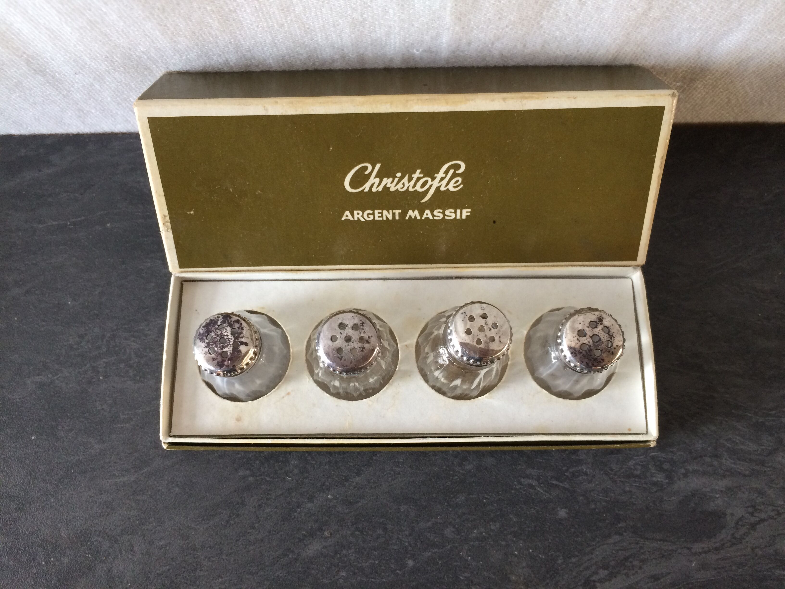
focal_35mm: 29
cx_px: 392
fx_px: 658
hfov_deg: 61.7
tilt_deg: -77.5
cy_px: 294
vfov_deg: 48.2
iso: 80
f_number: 2.2
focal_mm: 4.15
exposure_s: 1/33
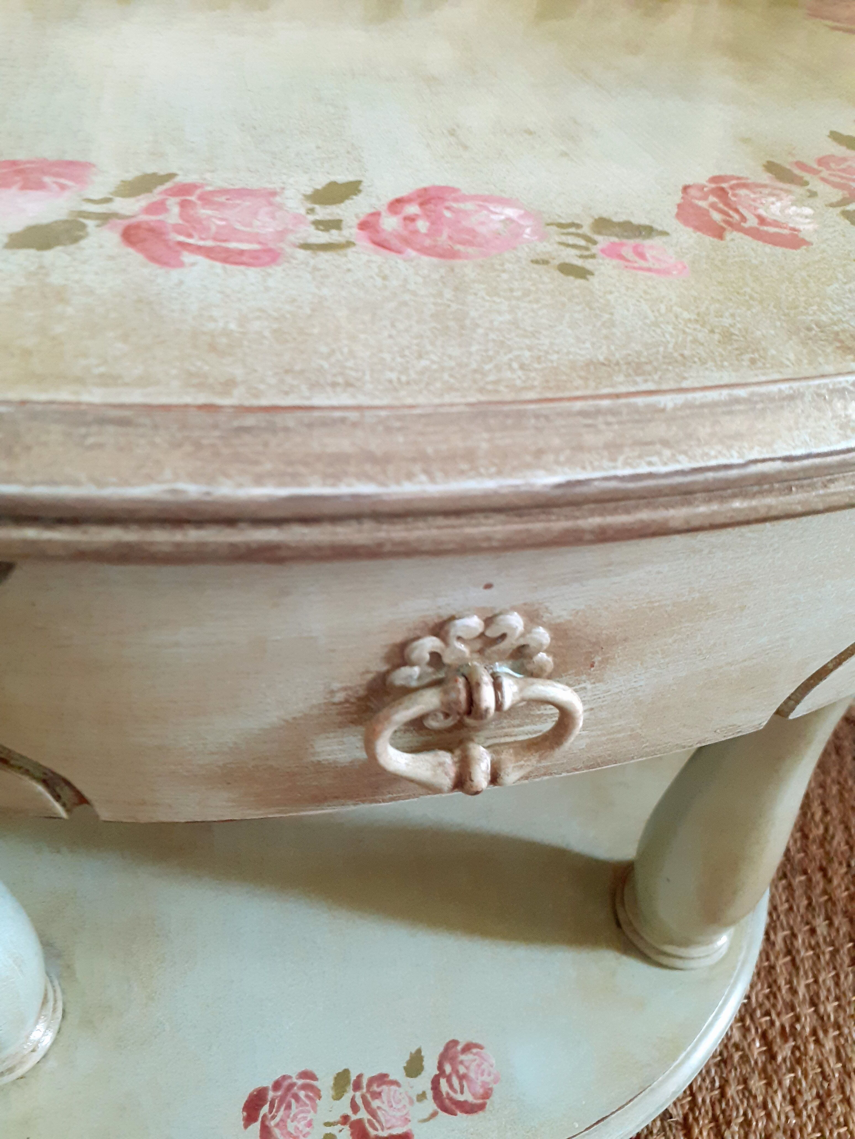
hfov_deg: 51.4
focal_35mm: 27
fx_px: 889
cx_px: 428
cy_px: 570
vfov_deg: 65.3
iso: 200
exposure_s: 1/25
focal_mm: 3.6
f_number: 1.9
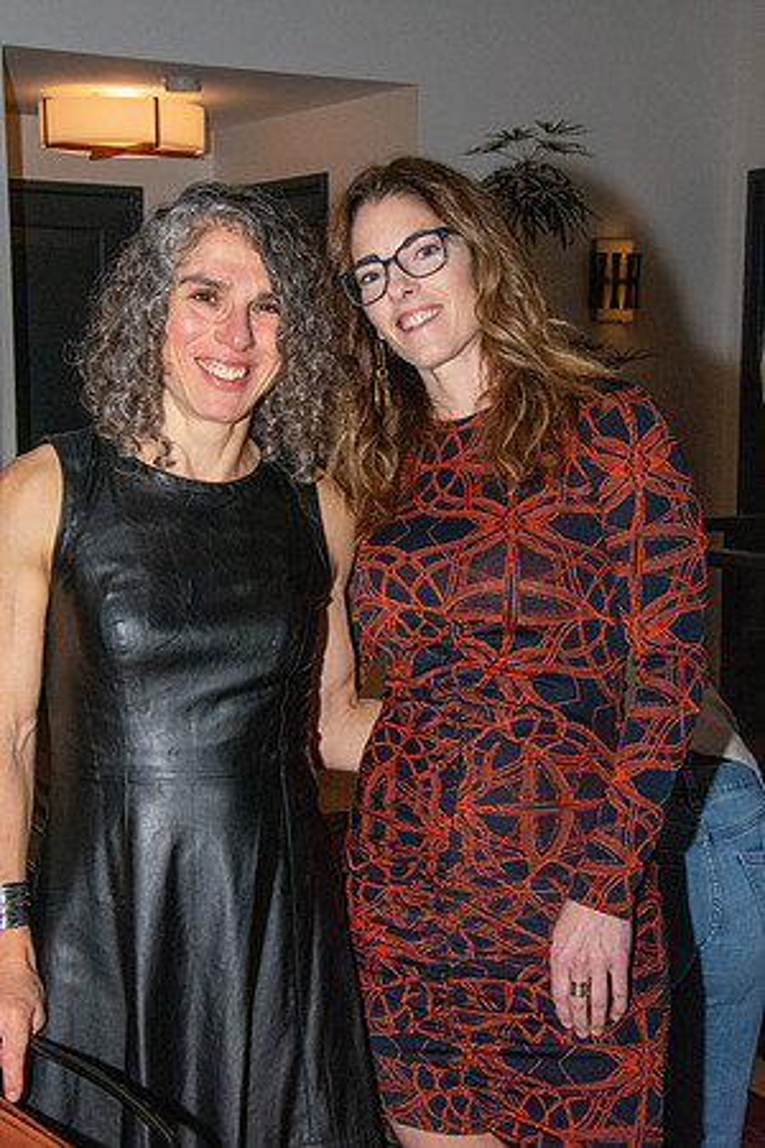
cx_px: 382
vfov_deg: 33.4
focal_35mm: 60
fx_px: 1912
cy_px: 574
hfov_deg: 22.6
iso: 5000
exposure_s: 1/250
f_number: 14
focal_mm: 40
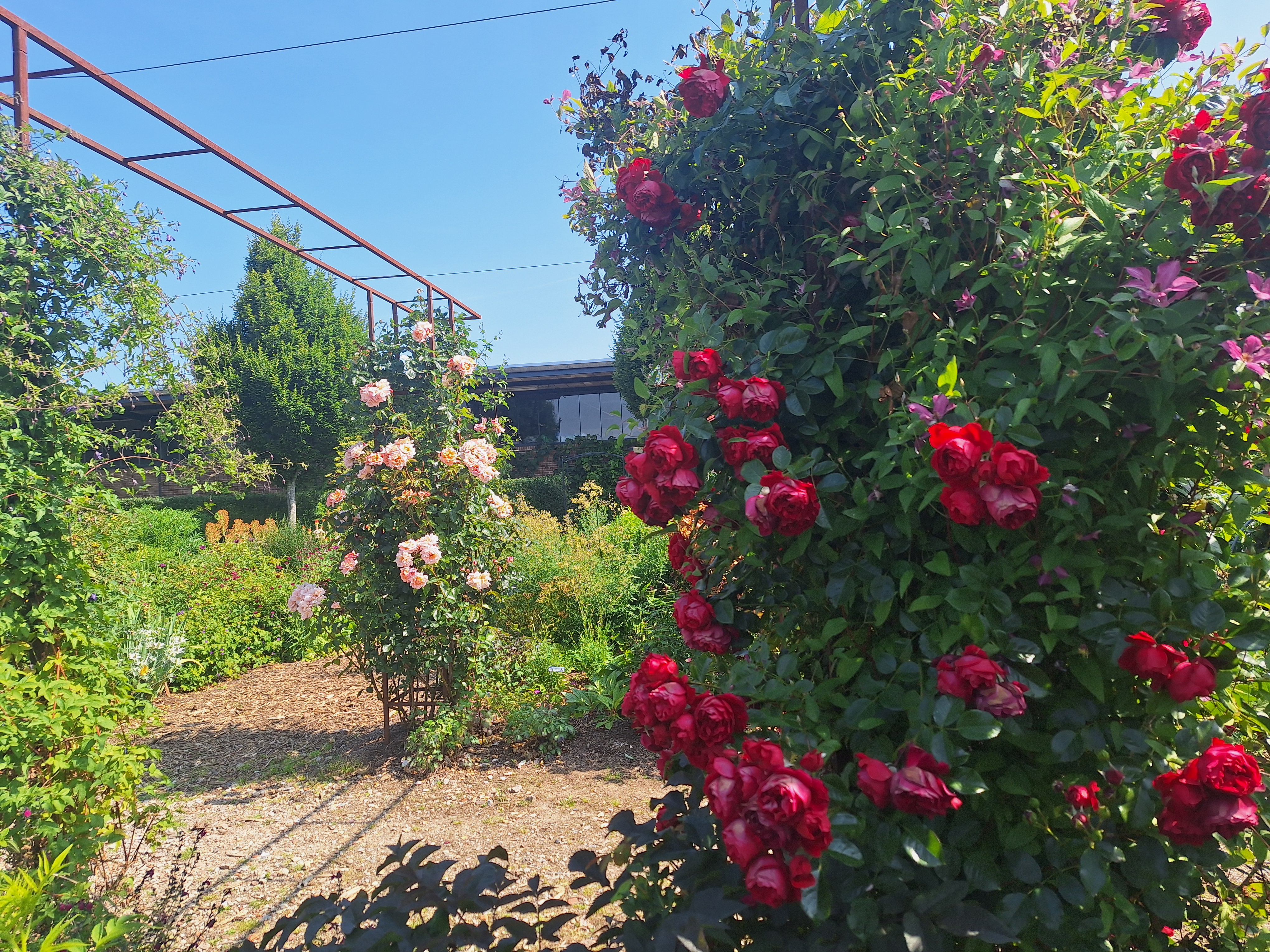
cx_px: 635
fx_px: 844
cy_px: 476
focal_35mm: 23
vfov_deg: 58.9
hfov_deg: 73.9
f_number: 1.8
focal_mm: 5.54
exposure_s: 1/1420
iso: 40
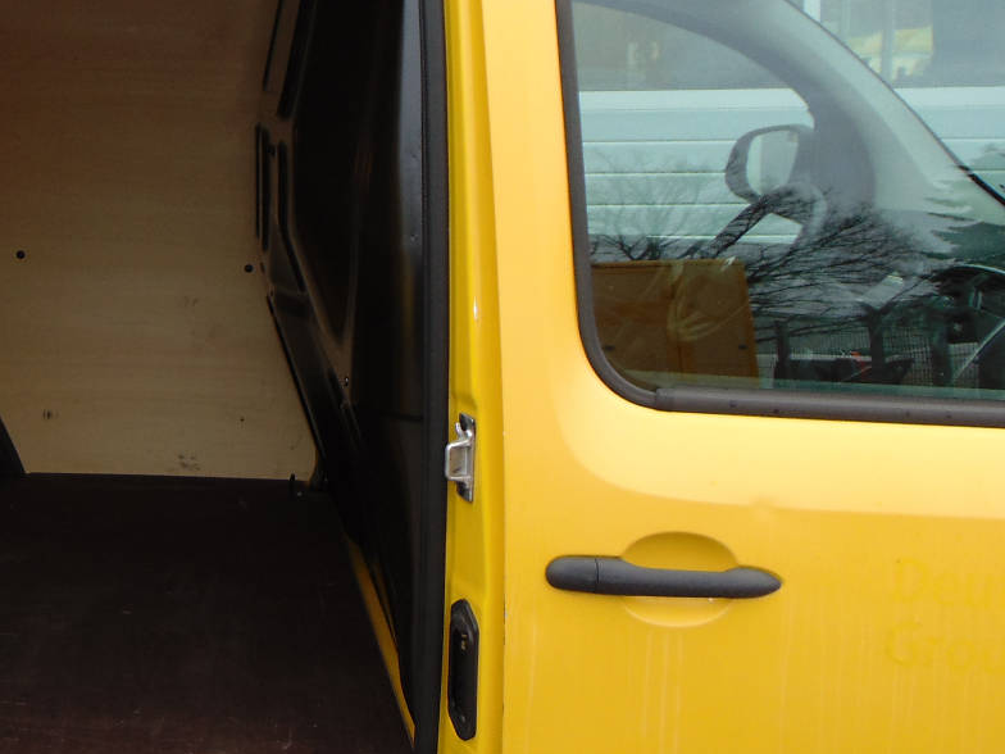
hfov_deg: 35.4
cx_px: 113
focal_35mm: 51
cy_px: 306
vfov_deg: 28.5
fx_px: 1481
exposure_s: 1/100
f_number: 3
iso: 80
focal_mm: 4.5
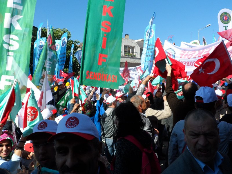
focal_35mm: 28
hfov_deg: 63.4
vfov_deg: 49.7
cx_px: 116
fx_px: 188
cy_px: 87
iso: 80
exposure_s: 1/750
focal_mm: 4.9
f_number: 3.1
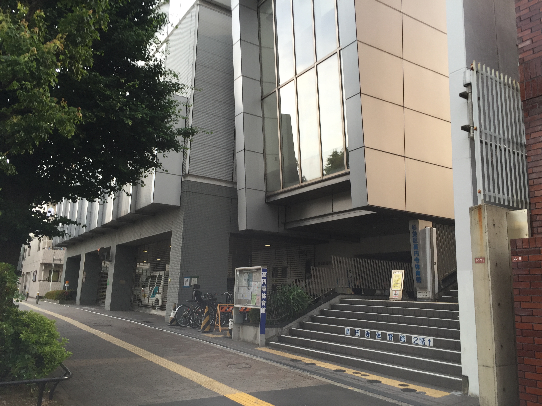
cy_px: 203
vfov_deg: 48.2
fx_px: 454
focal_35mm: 29
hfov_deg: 61.7
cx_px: 271
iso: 32
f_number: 2.2
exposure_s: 1/60
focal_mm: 4.15
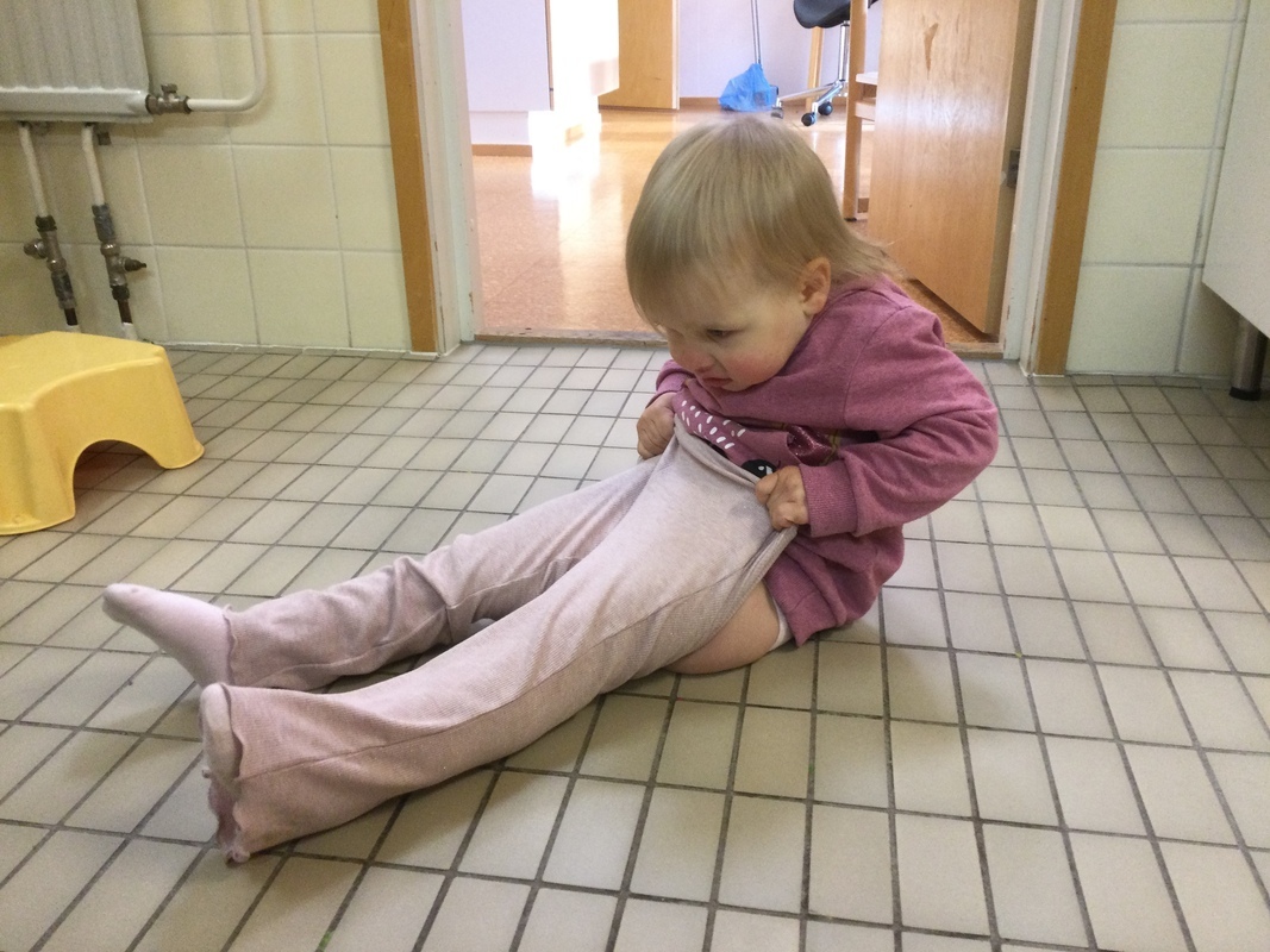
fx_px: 1137
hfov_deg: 58.4
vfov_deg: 45.4
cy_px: 476
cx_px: 635
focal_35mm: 31
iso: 100
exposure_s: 1/33
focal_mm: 3.3
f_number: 2.4
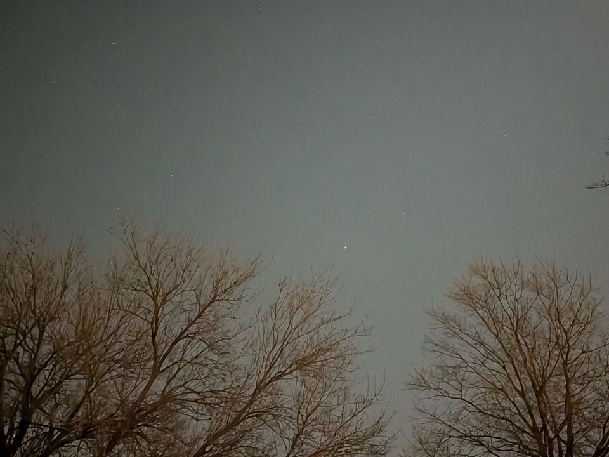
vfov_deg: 46.7
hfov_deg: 60.0
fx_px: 528
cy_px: 208
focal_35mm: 30
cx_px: 310
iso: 14869
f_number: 1.7
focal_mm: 4.53
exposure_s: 1/3.39
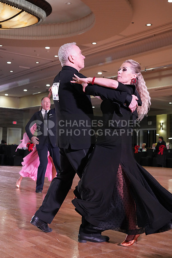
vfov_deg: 40.3
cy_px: 129
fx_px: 351
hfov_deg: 27.5
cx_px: 86
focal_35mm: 49
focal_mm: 49
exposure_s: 1/320
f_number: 5
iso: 5000
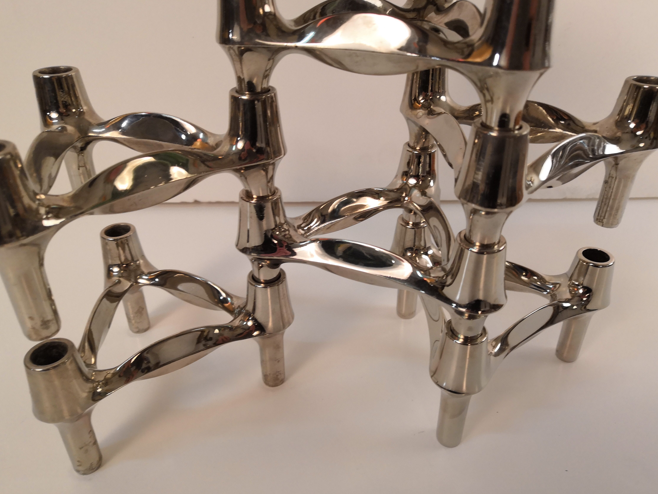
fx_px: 532
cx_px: 334
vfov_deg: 49.7
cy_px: 240
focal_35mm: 28
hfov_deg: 63.4
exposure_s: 1/50
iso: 160
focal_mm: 3.95
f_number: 1.8
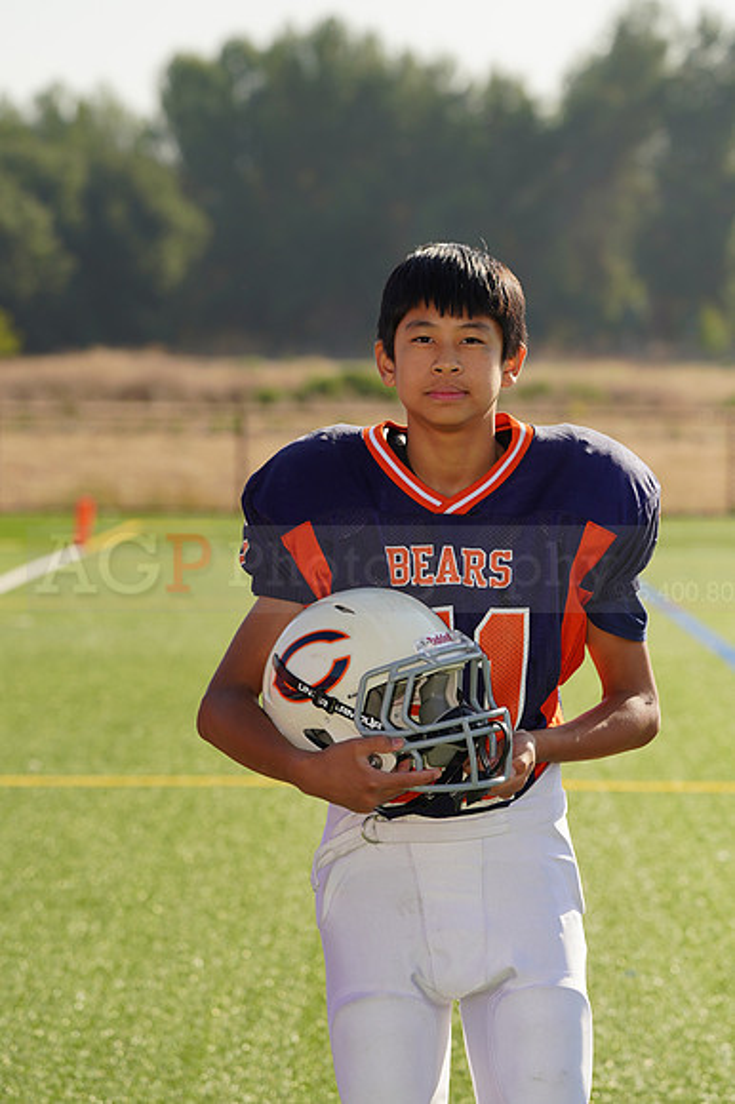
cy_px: 552
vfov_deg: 10.0
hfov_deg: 6.7
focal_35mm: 206
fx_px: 6316
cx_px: 368
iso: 100
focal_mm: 206
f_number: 8
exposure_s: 1/250
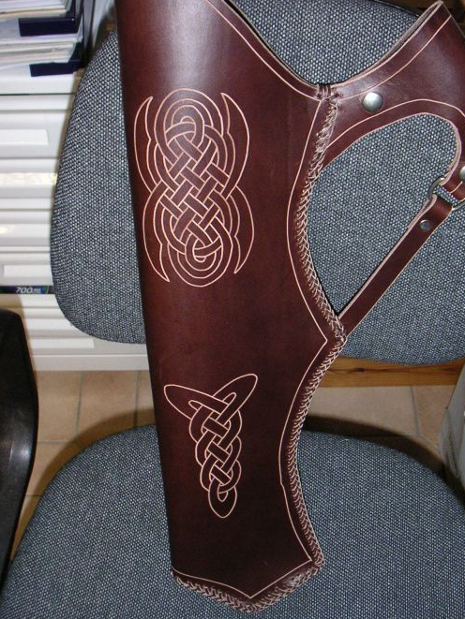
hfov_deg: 31.5
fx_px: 824
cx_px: 264
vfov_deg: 41.1
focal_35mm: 46
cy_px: 268
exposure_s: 1/45
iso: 160
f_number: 2.8
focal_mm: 6
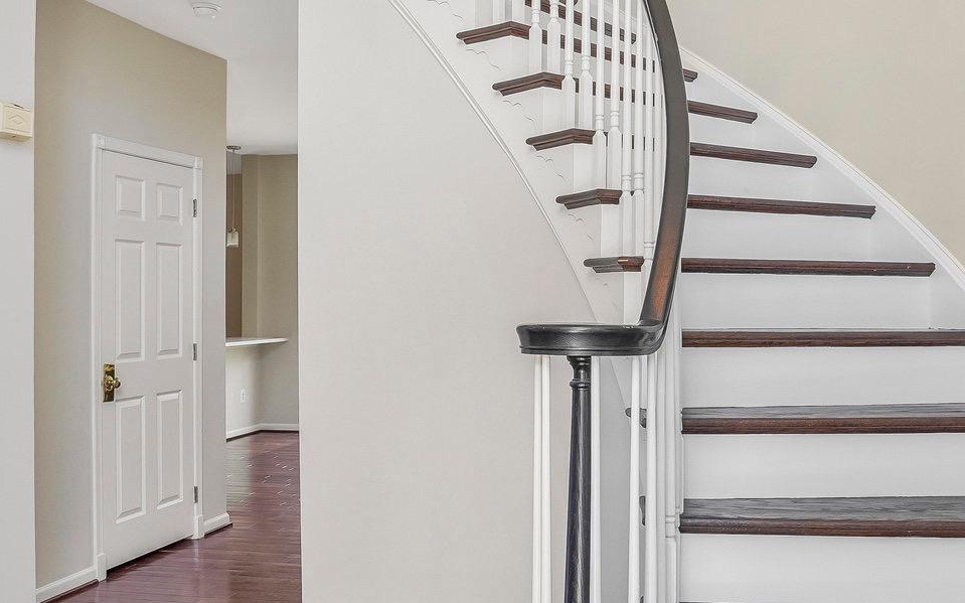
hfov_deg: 52.2
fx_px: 973
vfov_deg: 34.4
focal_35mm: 37
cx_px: 603
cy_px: 284
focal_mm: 17
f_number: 8
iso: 1250
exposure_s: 1/100
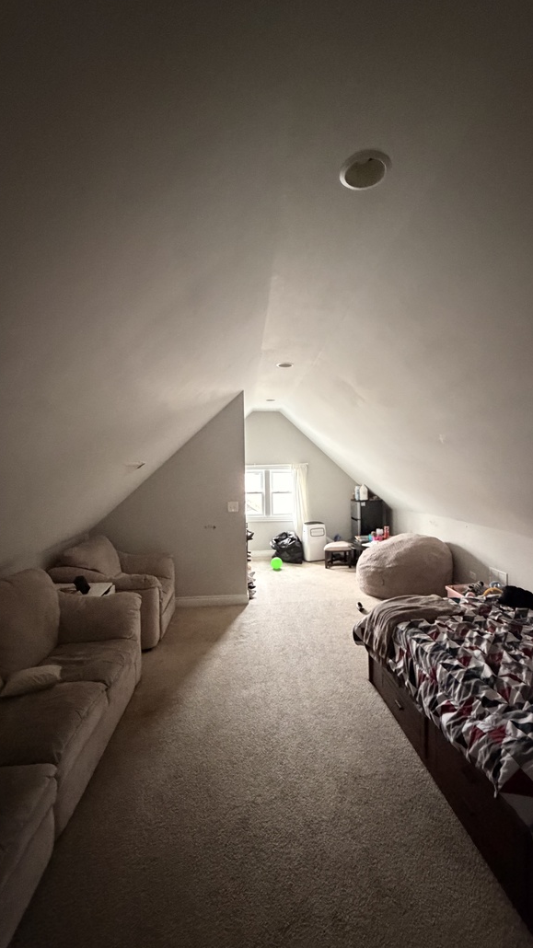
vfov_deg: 99.4
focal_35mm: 16
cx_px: 285
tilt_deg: +1.1
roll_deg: +1.6
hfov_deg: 67.0
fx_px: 402
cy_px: 481
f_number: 2.2
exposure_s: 1/40
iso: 1250
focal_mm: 2.22
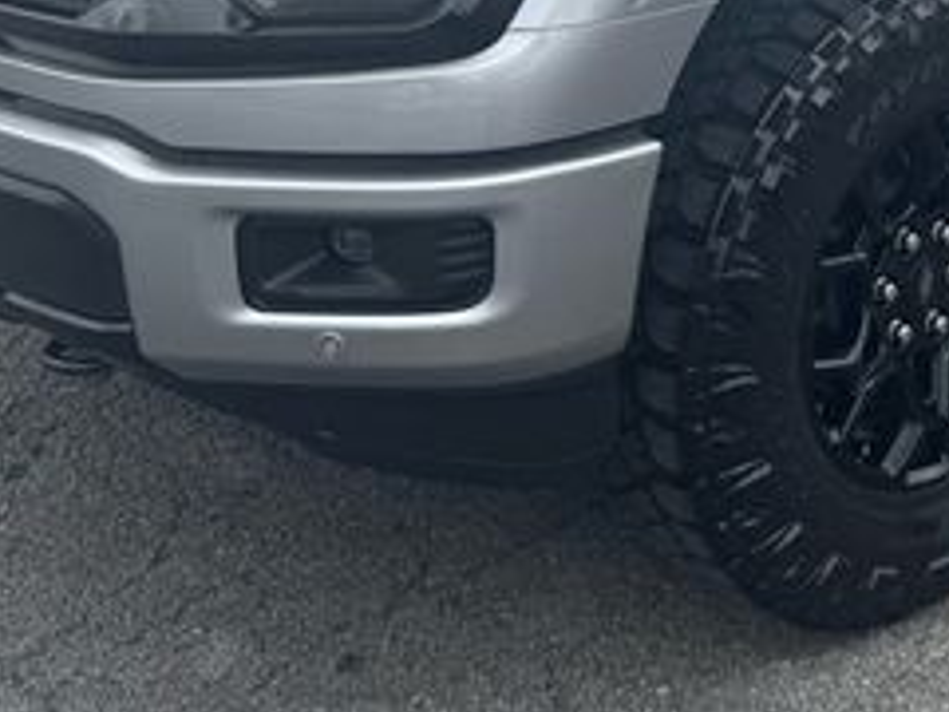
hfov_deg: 28.9
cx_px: 878
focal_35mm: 64
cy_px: -170
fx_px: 1755
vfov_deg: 21.1
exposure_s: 1/2604
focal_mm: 6.76
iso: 80
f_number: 1.78
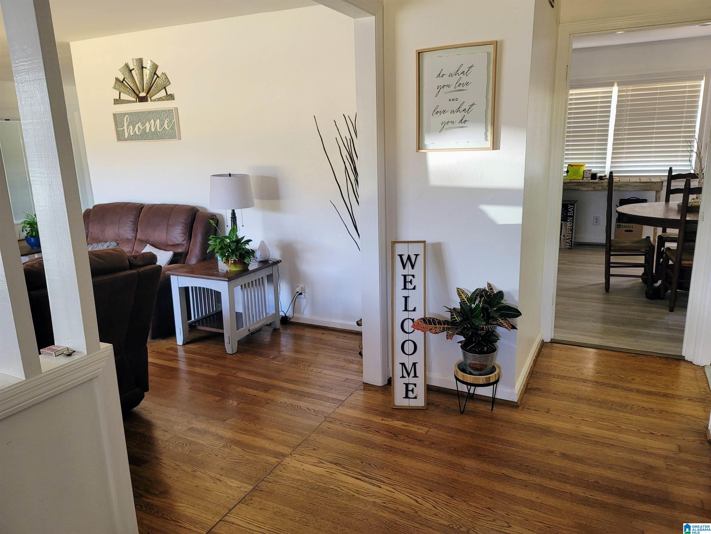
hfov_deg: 69.4
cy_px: 267
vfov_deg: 54.9
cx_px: 356
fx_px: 513
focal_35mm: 25
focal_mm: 7
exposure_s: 1/120
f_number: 1.8
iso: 250
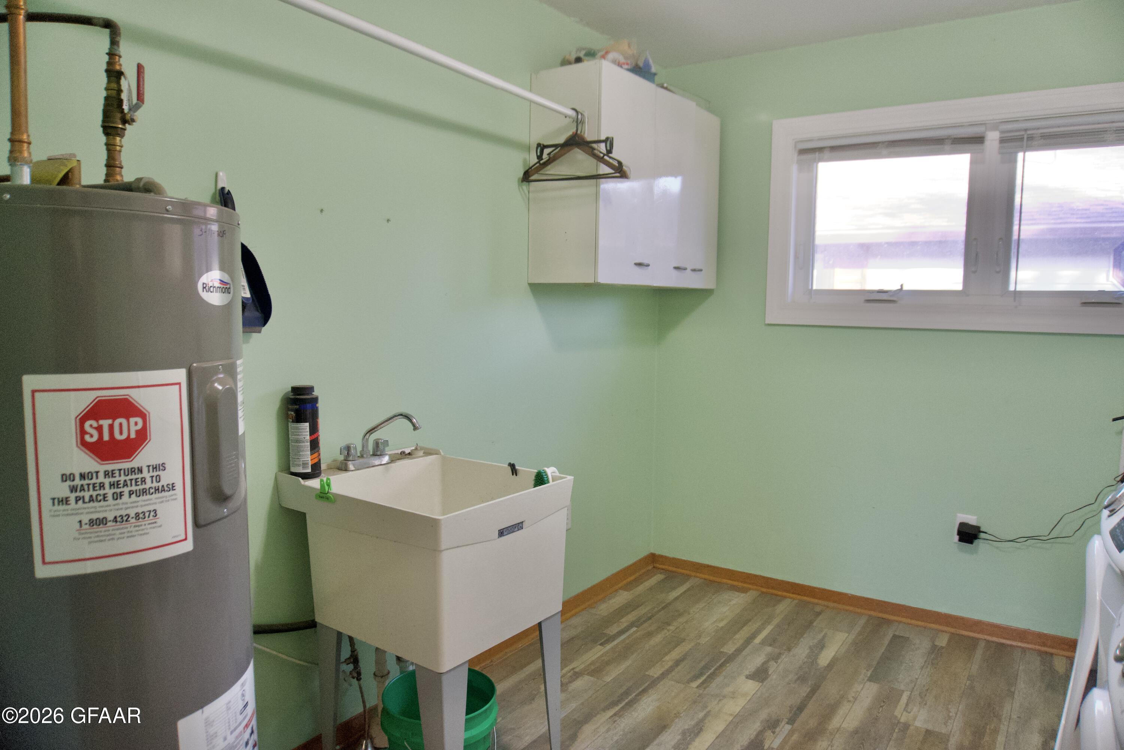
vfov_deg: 53.1
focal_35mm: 24
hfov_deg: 73.7
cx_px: 562
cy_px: 375
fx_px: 749
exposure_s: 1/160
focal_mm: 16
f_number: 3.5
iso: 1600
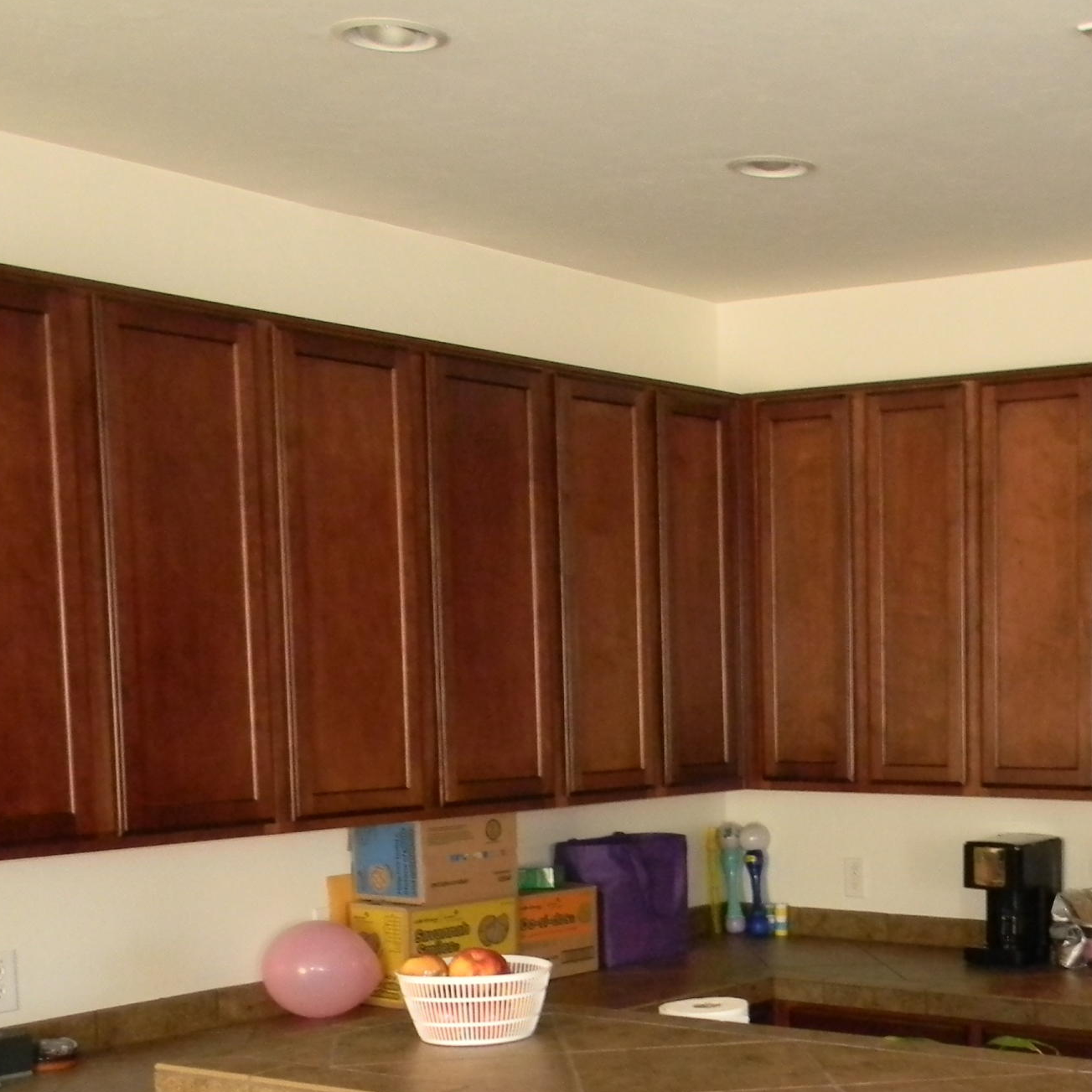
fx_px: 2034
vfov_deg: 29.4
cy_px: 865
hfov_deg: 29.1
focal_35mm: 57
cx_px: 939
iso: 400
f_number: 3.5
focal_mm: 5
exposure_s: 1/8.9
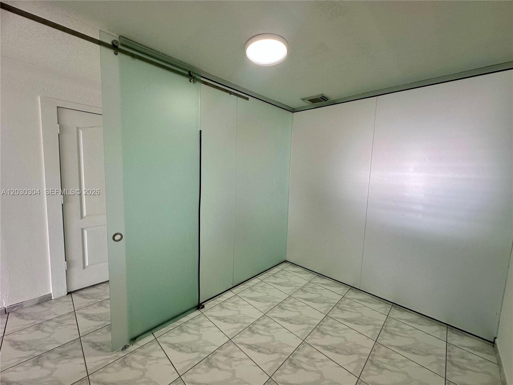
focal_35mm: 14
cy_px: 192
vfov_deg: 85.7
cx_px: 256
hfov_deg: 102.1
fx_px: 207
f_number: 2.2
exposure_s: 1/120
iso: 125
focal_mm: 2.22
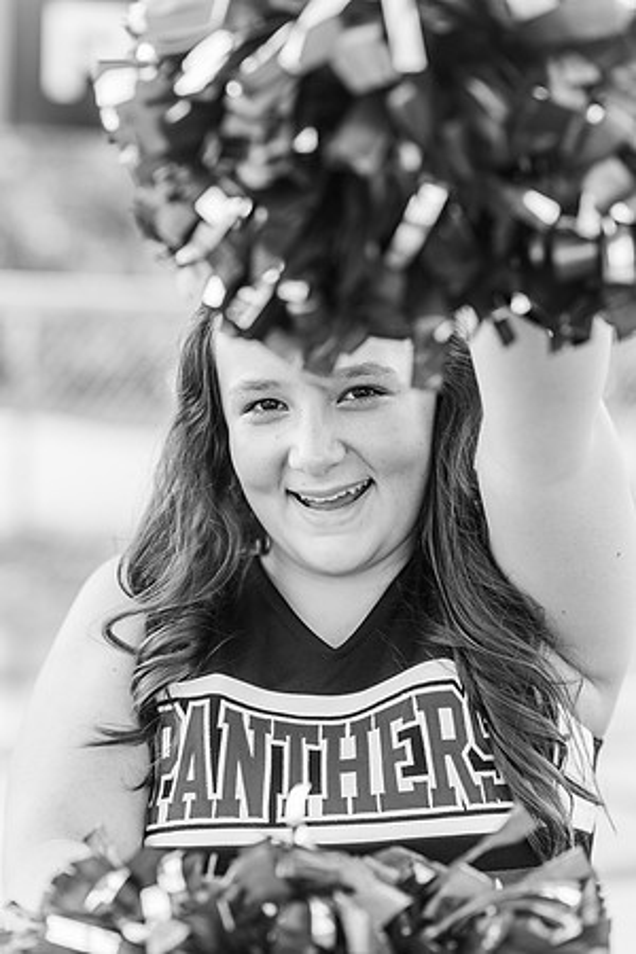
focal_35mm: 85
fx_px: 2252
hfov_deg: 16.1
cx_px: 318
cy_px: 477
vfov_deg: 23.9
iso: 200
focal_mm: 85
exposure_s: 1/500
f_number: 2.8
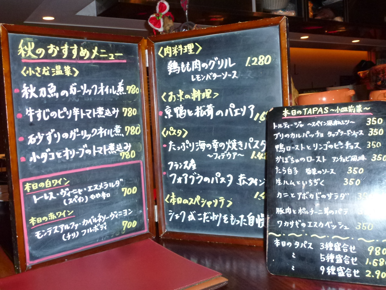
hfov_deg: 51.4
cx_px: 193
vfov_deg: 39.7
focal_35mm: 36
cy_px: 145
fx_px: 401
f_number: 3.7
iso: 400
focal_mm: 6.4
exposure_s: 1/60
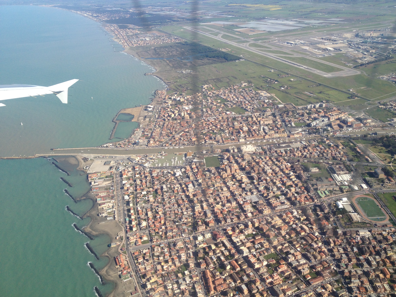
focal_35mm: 35
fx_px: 400
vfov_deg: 40.7
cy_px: 148
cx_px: 198
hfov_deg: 52.6
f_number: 2.4
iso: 50
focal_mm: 4.28
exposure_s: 1/1227
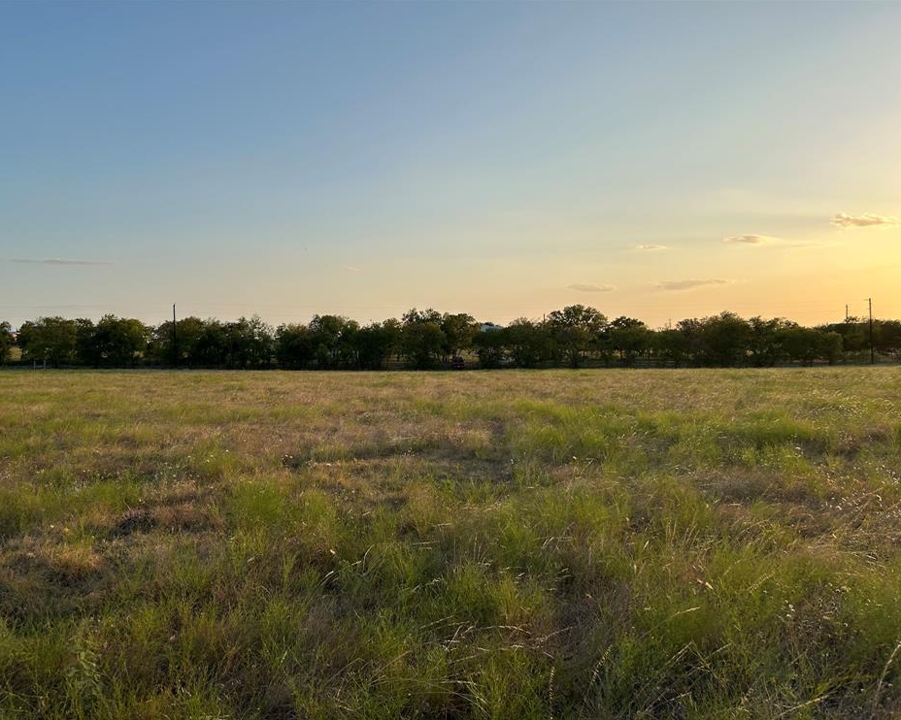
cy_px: 372
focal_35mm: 28
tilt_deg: -2.1
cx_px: 425
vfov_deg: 51.5
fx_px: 746
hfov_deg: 62.2
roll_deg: +1.1
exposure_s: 1/2513
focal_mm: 5.7
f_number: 1.5
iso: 50
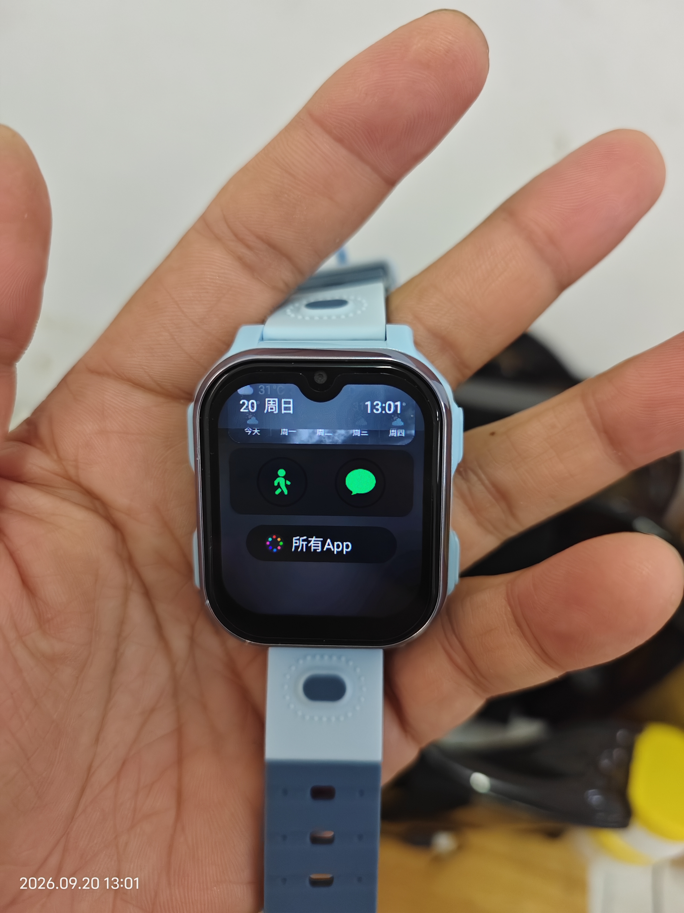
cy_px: 456
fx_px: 606
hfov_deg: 58.9
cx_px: 342
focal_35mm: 23
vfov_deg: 73.9
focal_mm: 6.45
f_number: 1.68
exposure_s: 1/343
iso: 4976
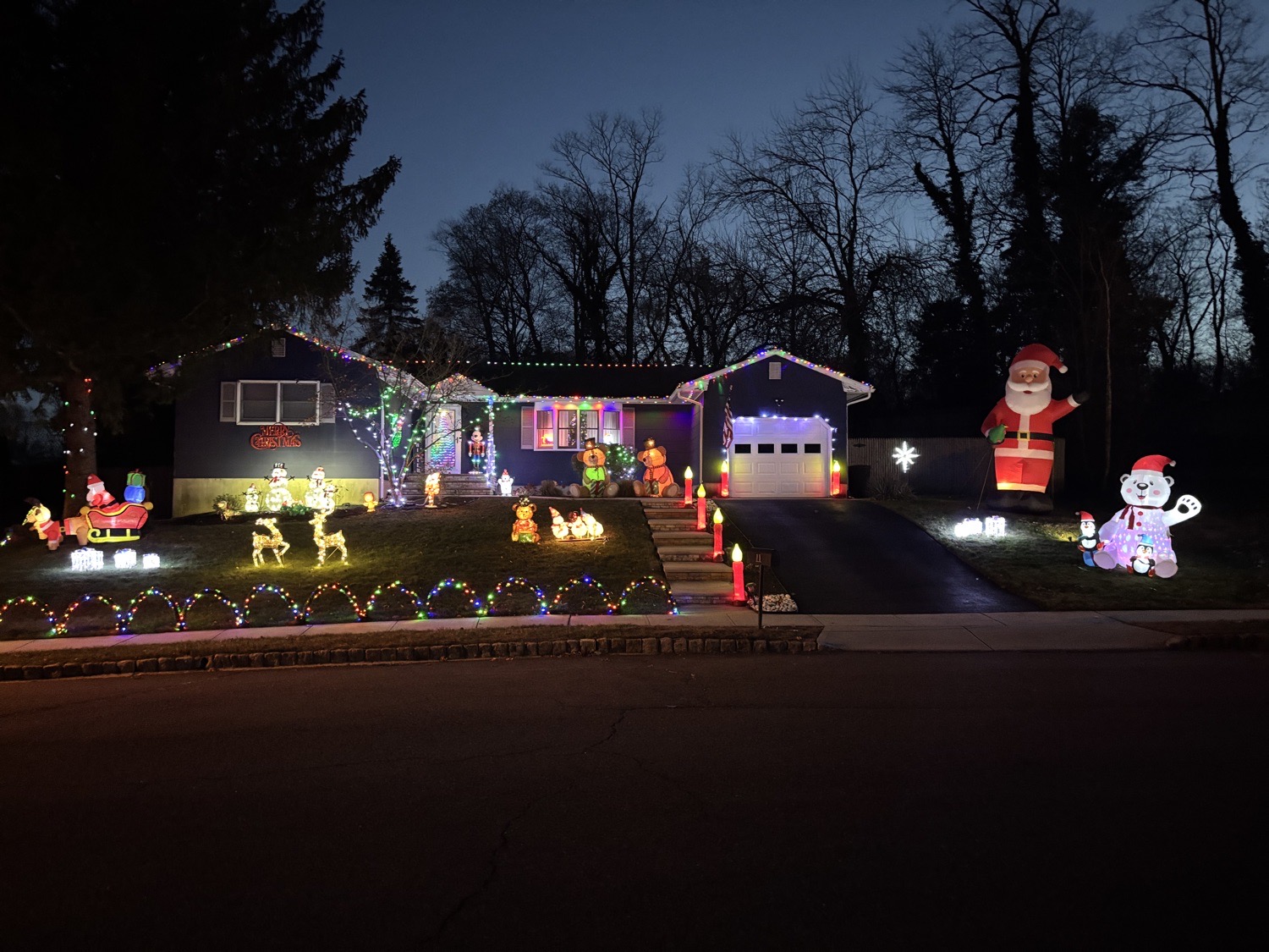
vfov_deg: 53.1
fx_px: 953
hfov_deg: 67.3
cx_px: 634
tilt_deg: +2.5
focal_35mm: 26
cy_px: 476
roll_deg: -0.2
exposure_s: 1/15
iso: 1250
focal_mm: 5.96
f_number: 1.6
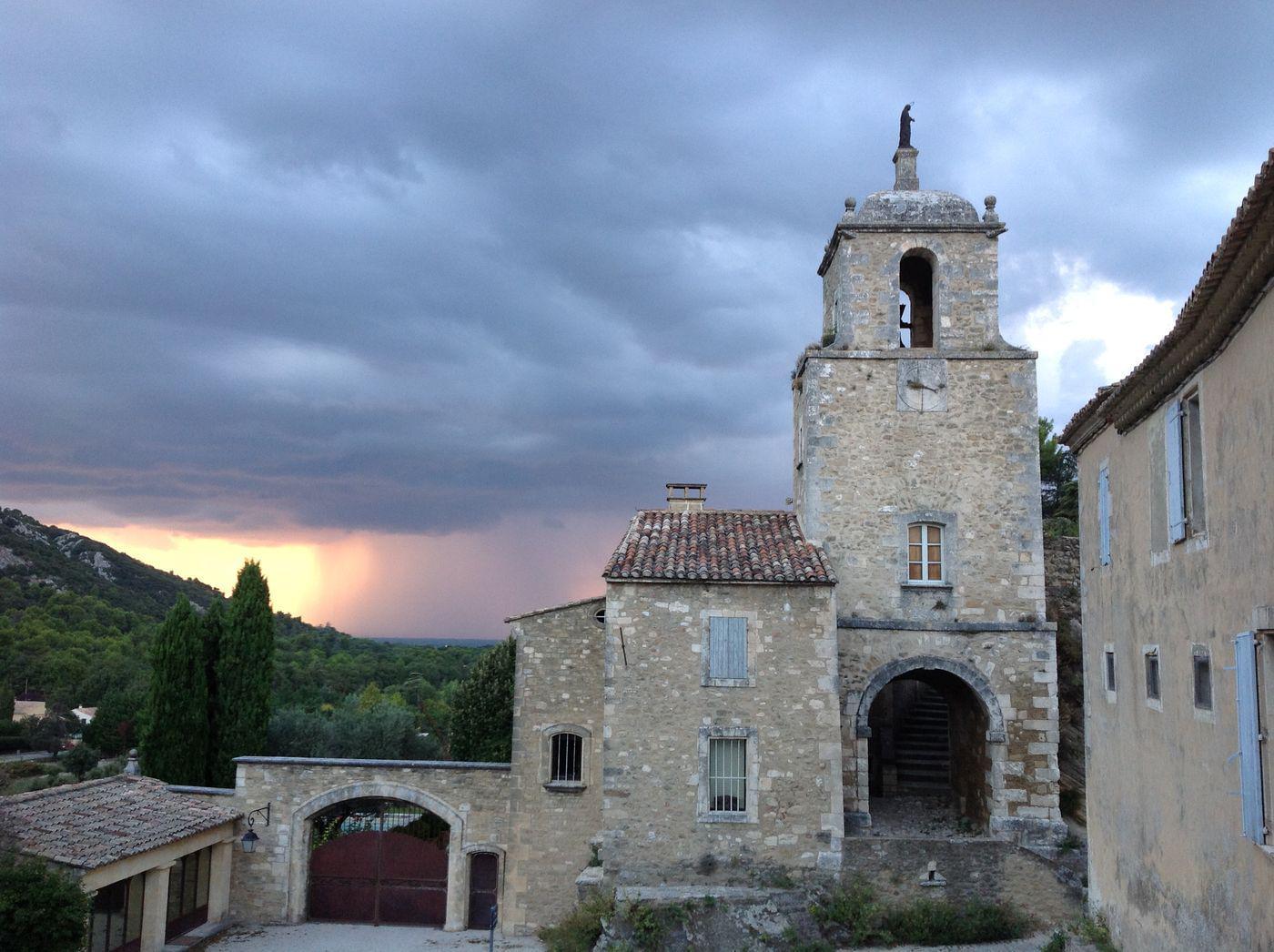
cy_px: 476
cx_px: 637
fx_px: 1286
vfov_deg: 40.6
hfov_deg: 52.7
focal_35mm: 35
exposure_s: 1/40
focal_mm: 4.28
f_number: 2.4
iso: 50
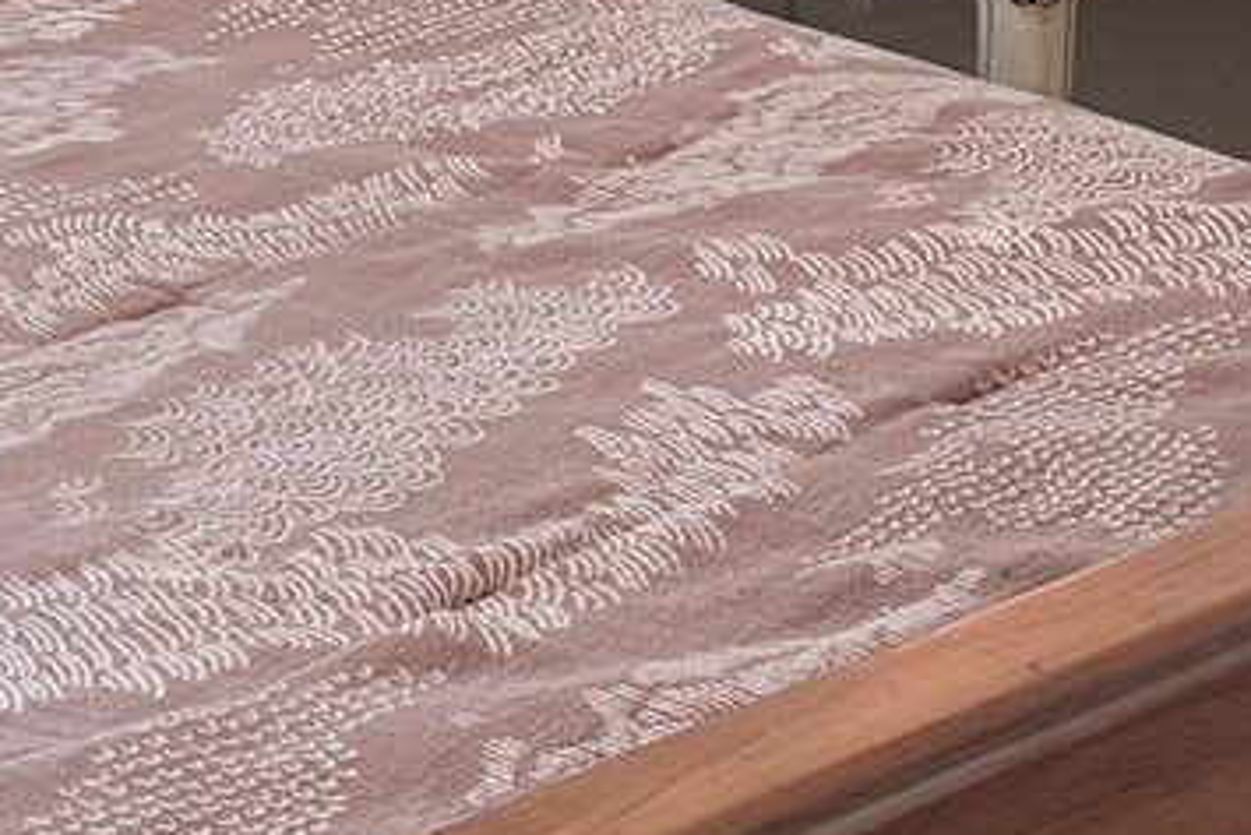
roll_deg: -1.1
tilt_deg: -13.4
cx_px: -366
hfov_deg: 13.7
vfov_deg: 9.3
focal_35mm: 144
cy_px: -363
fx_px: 5006
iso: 200
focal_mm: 6.76
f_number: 1.78
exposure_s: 1/159
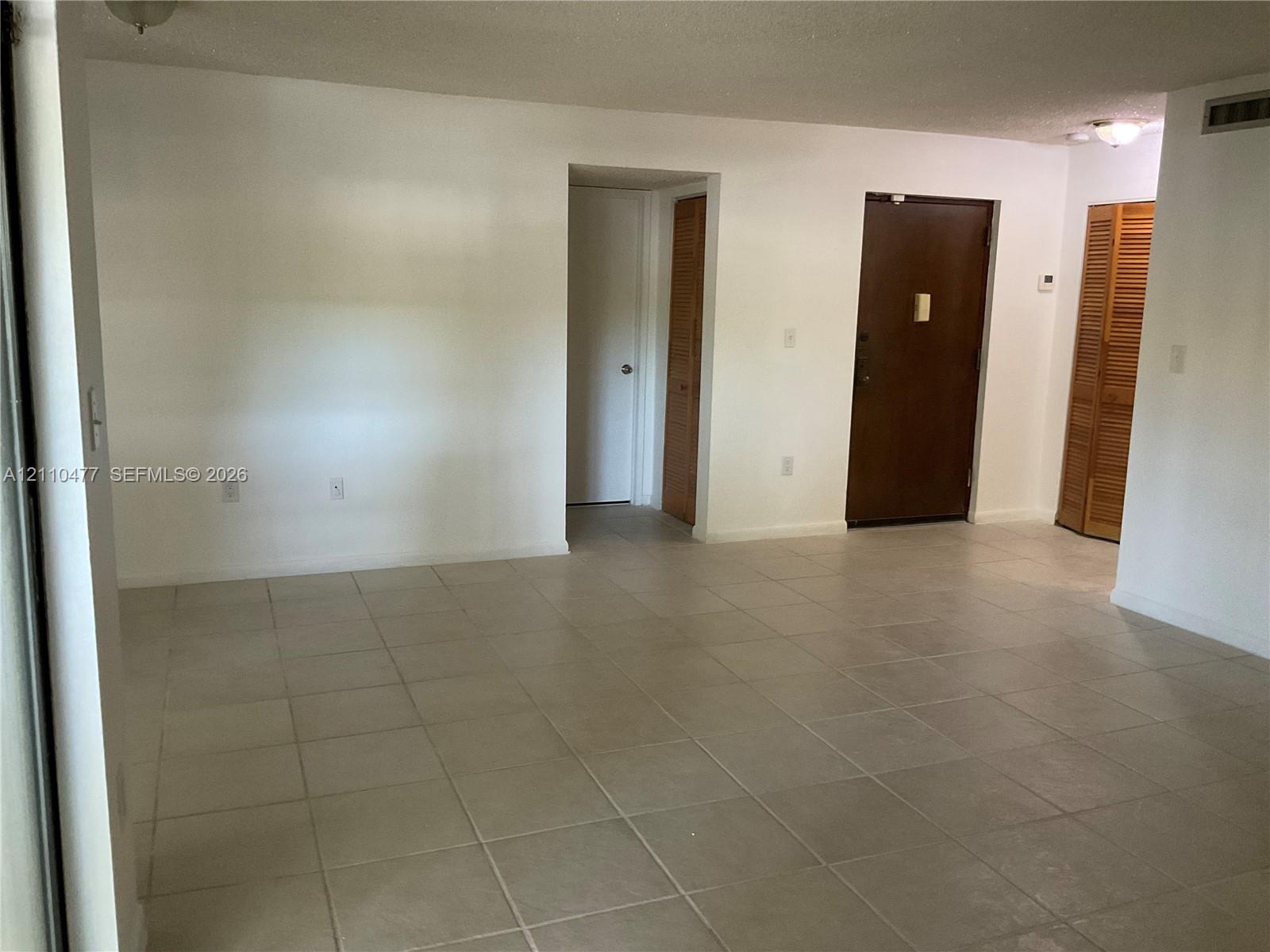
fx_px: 1064
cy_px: 476
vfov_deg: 48.2
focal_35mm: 29
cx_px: 635
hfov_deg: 61.7
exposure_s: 1/60
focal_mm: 3
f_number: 1.8
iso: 250
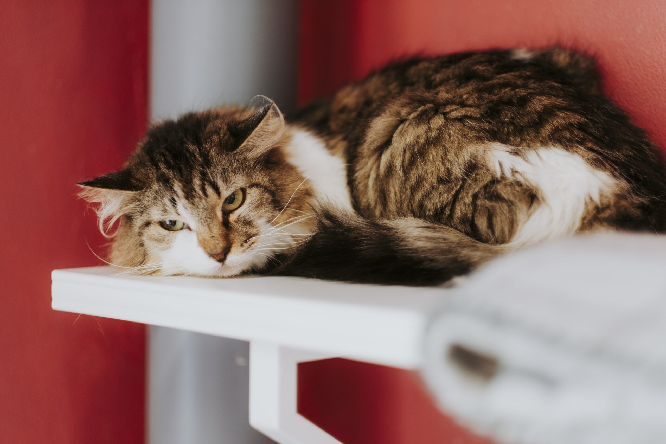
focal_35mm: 84
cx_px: 333
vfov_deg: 16.3
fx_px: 1554
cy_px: 222
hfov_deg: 24.2
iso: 400
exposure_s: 1/80
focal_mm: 56
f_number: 1.2
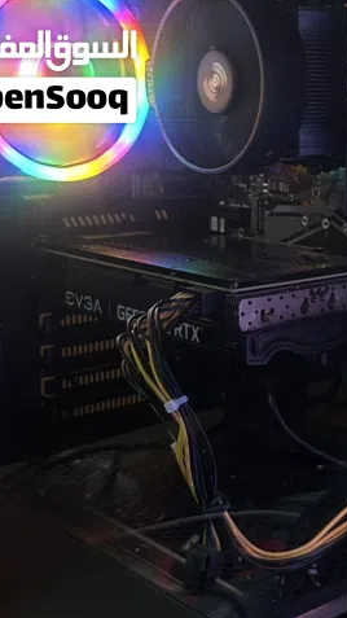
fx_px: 622
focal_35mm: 38
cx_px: 331
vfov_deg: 52.8
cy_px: 310
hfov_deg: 29.5
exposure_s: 1/60
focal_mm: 5.7
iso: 400
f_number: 1.5
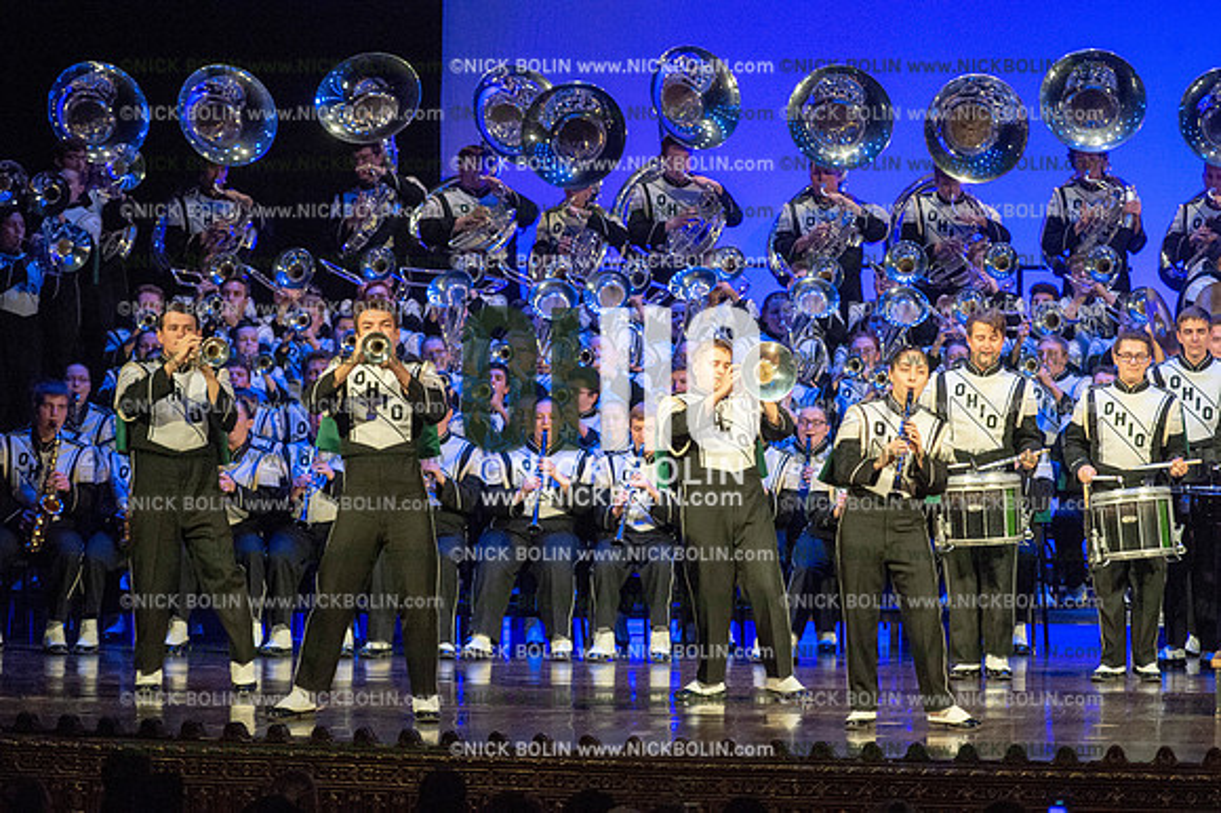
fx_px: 6610
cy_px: 406
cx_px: 610
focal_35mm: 195
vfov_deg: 7.0
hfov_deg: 10.6
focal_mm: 195
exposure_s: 1/320
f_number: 5.6
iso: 8000
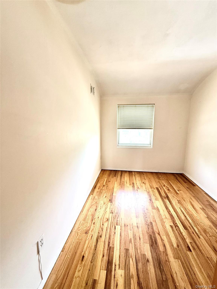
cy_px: 144
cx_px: 108
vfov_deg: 102.1
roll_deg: +0.1
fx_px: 117
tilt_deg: -9.2
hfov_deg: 85.7
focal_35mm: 14
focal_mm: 2.22
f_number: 2.2
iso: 200
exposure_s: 1/99
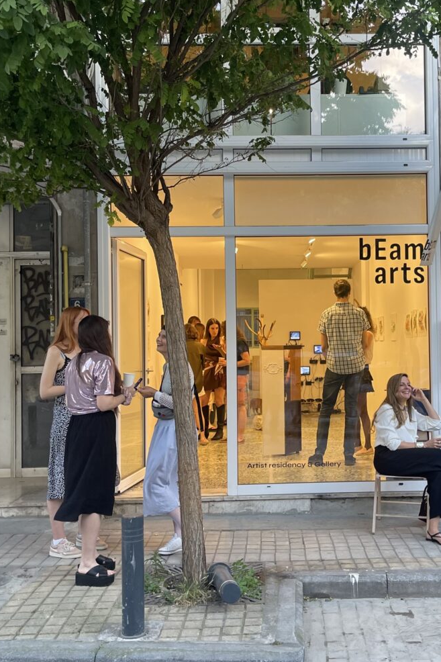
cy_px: 340
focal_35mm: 27
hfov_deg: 47.8
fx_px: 496
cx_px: 250
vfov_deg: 67.4
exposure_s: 1/107
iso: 125
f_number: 1.6
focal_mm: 5.1
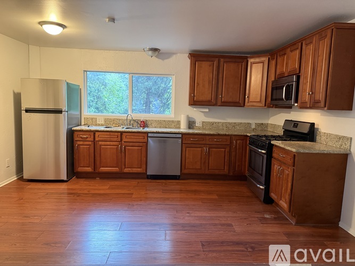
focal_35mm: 24
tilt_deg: -6.5
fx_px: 246
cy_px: 133
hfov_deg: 71.6
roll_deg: -1.9
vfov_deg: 56.8
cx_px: 178
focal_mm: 6.76
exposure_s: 1/60
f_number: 1.78
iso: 640
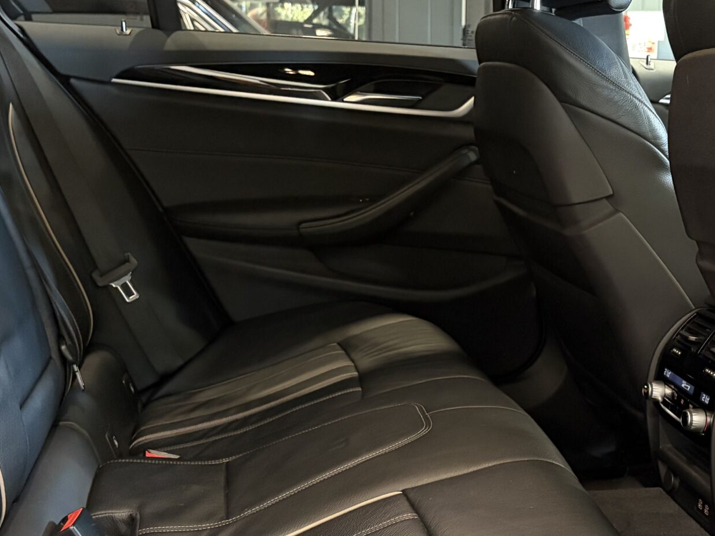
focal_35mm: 54
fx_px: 1115
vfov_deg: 27.0
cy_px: 299
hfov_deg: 35.3
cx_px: 463
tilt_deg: -10.8
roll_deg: -0.5
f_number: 1.6
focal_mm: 5.96
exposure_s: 1/30
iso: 640
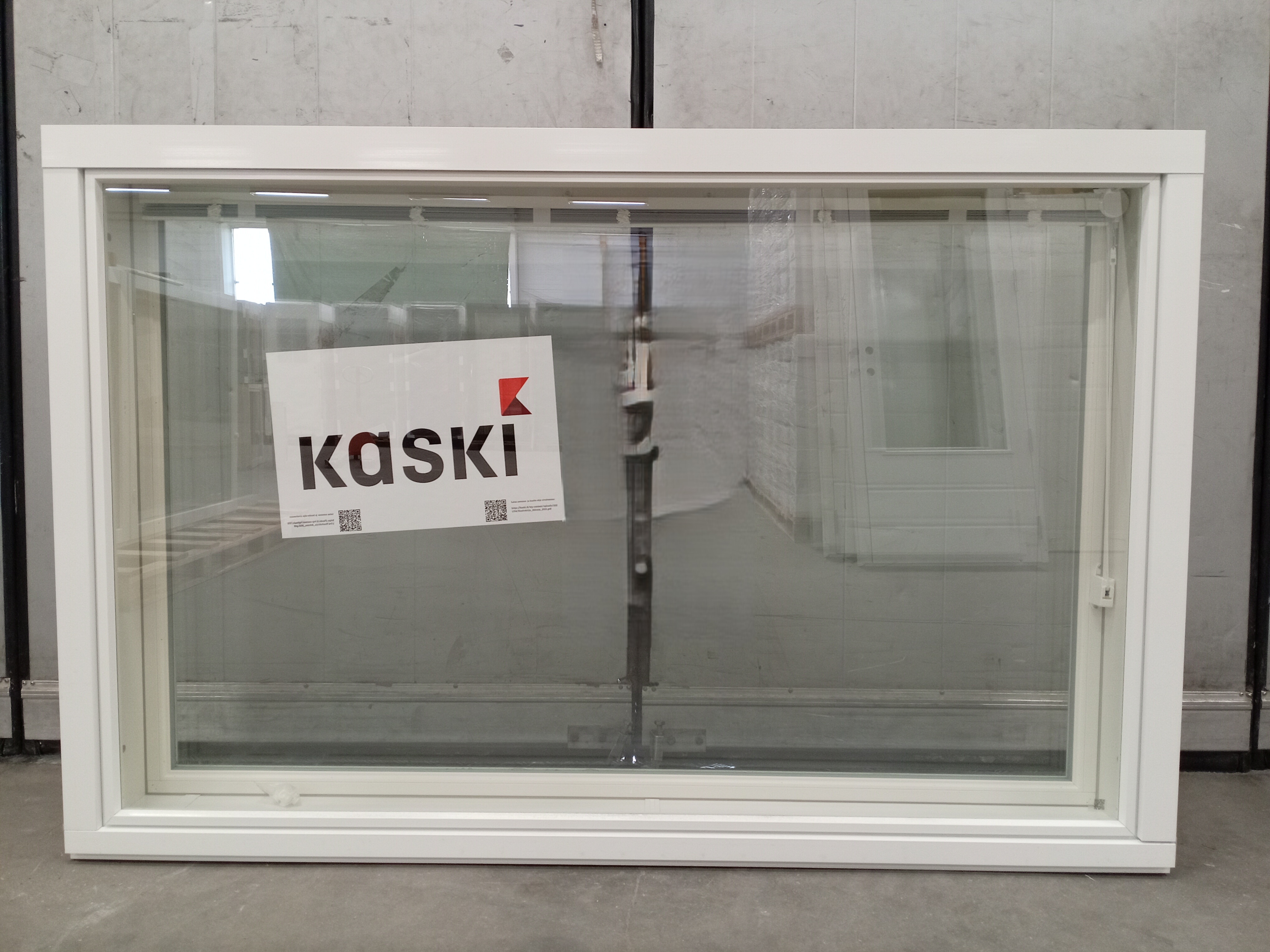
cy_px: 476
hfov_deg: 65.3
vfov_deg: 51.4
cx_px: 635
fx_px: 991
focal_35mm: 27
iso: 888
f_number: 1.8
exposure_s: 1/25
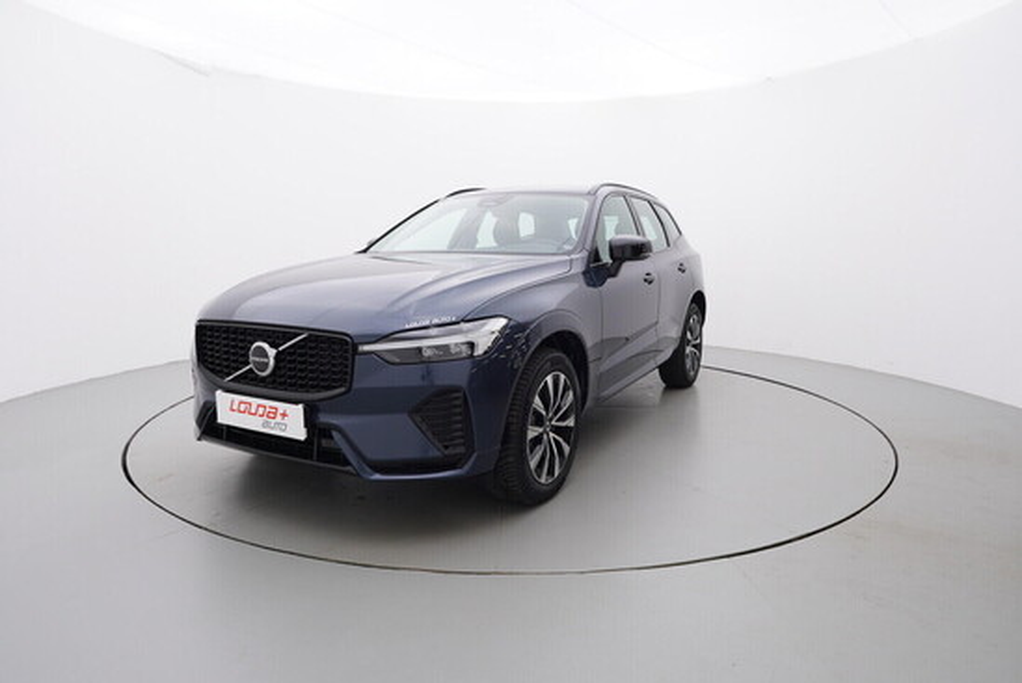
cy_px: 342
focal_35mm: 22
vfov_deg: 56.2
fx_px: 639
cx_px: 511
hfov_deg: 77.3
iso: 200
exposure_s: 1/80
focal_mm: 15
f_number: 5
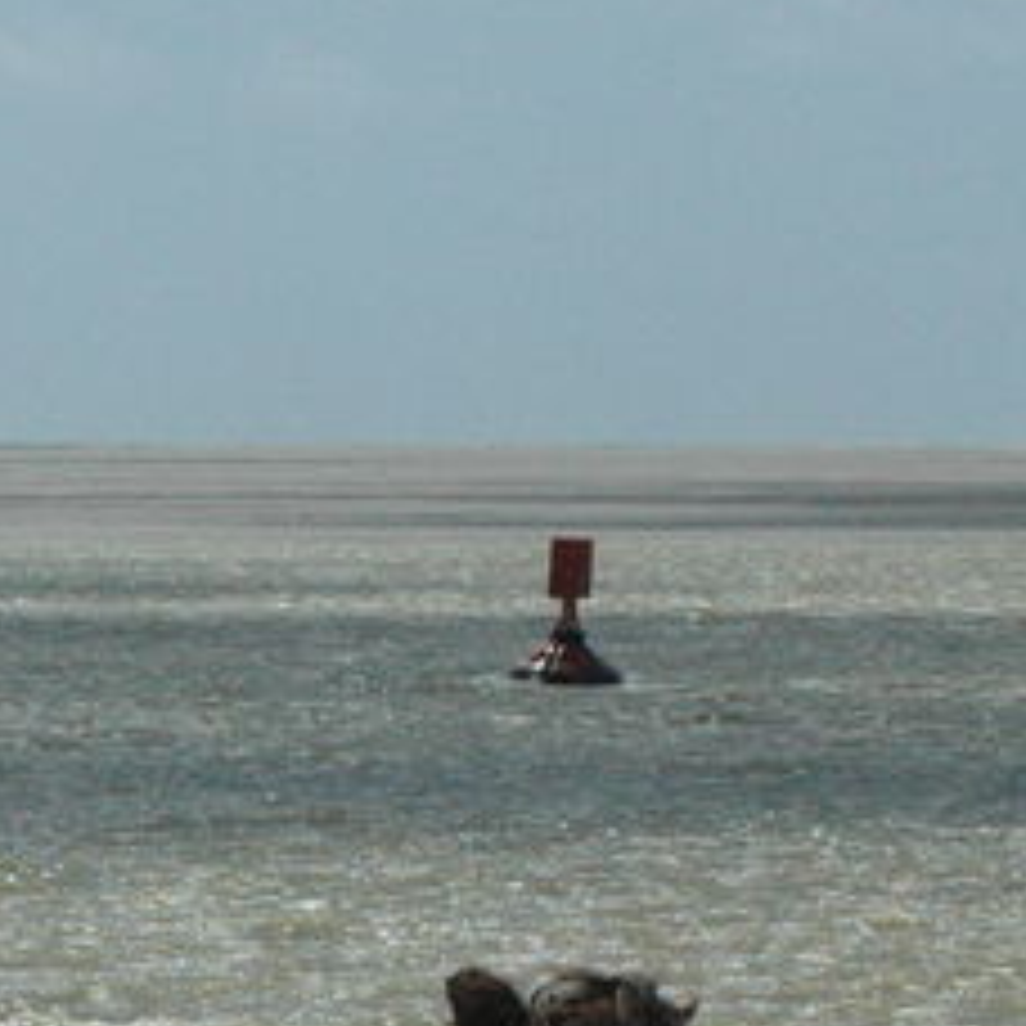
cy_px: 1118
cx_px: -243
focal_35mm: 391
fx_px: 13111
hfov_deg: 4.5
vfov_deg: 4.5
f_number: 11
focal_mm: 70
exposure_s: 1/3200
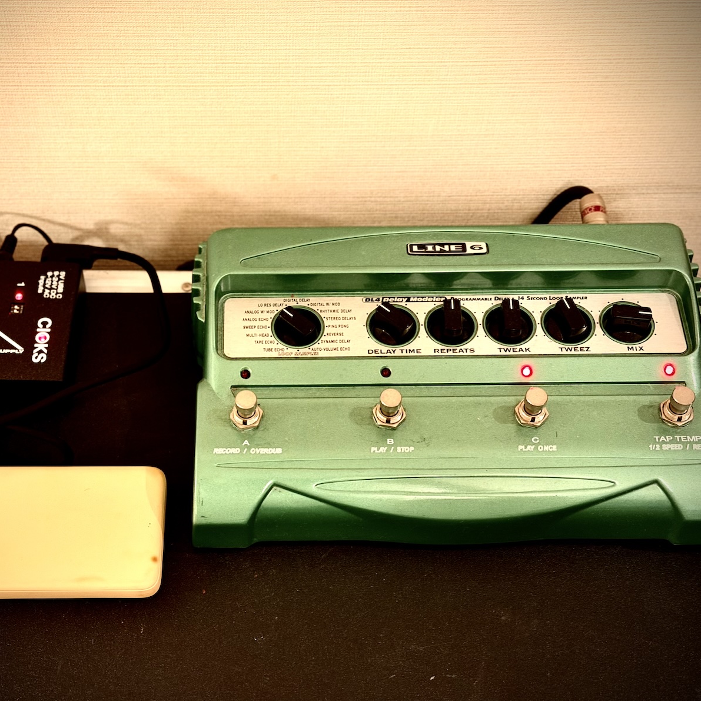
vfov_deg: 30.0
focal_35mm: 57
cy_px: 350
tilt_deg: -56.5
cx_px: 291
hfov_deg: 30.0
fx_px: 1306
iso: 500
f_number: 1.78
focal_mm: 6.76
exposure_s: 1/33
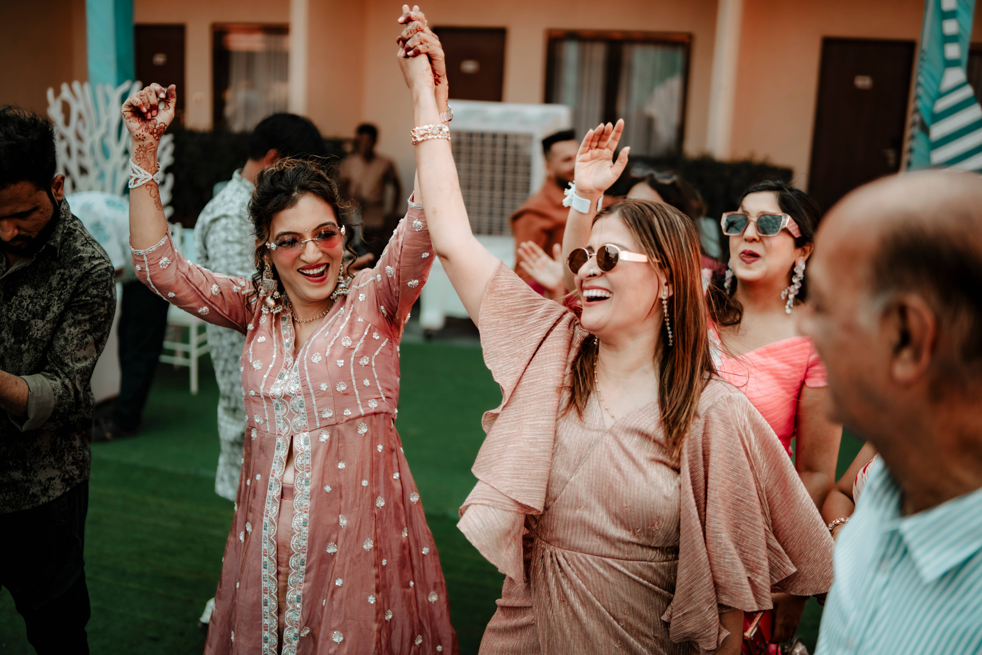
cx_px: 491
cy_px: 328
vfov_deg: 37.9
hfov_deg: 54.4
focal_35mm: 35
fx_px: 955
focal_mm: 35
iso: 125
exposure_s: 1/1000
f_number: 1.4
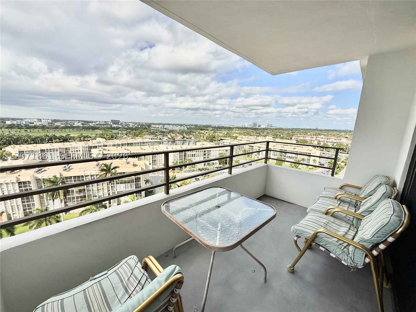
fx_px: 168
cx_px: 208
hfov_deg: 102.1
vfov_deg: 85.7
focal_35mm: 14
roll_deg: -2.5
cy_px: 156
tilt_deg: -10.8
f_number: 2.2
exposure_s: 1/2841
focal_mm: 2.22
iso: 50
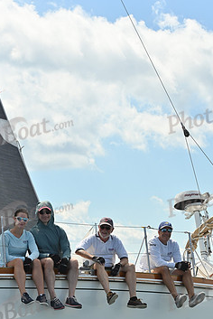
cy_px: 254
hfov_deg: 11.9
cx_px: 120
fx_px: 1019
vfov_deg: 17.6
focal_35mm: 115
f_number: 6.3
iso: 250
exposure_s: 1/1250
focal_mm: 70
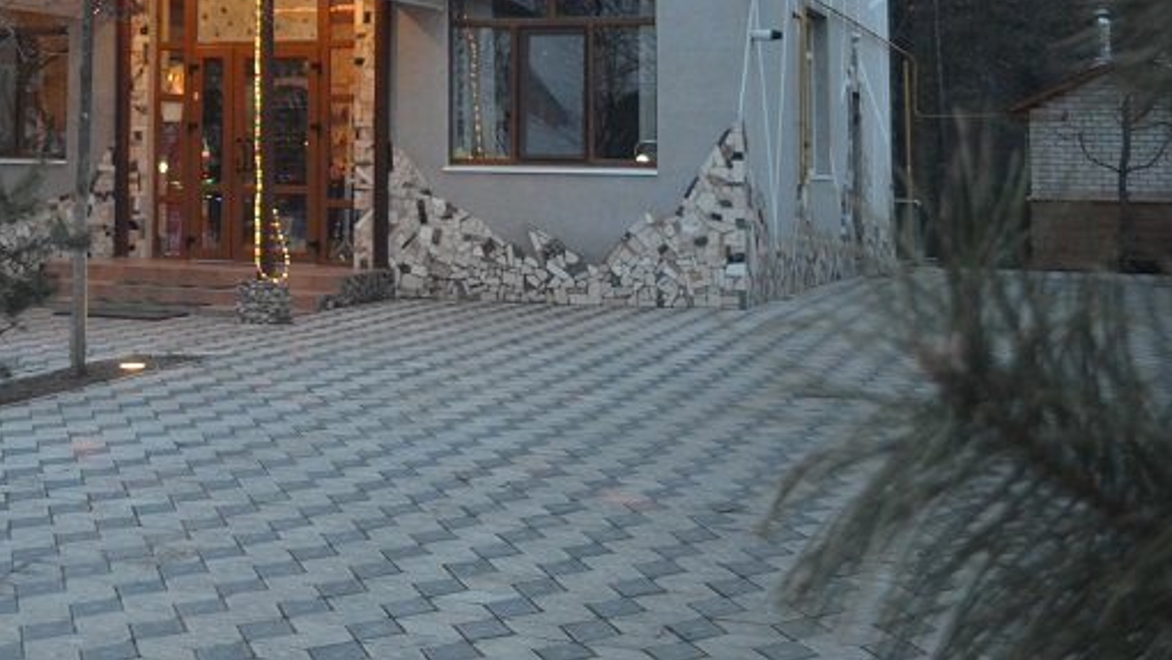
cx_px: 32
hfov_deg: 31.1
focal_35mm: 63
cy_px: -103
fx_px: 1958
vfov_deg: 18.3
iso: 1250
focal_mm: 20
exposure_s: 1/30
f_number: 3.8
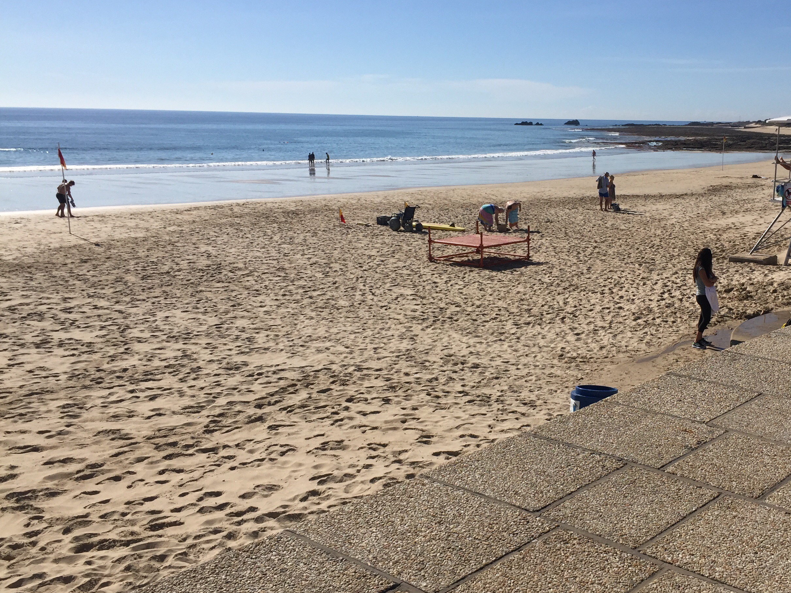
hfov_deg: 47.1
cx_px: 527
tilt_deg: -12.2
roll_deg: -0.9
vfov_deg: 36.8
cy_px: 319
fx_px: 891
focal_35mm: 39
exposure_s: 1/4405
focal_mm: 4.15
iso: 32
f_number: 2.2
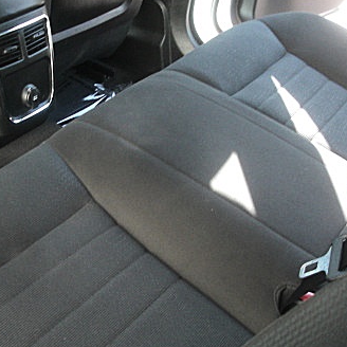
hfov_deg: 27.5
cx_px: 109
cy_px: 200
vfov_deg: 27.7
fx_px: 703
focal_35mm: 62
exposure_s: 1/80
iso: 200
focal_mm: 6.3
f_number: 2.8
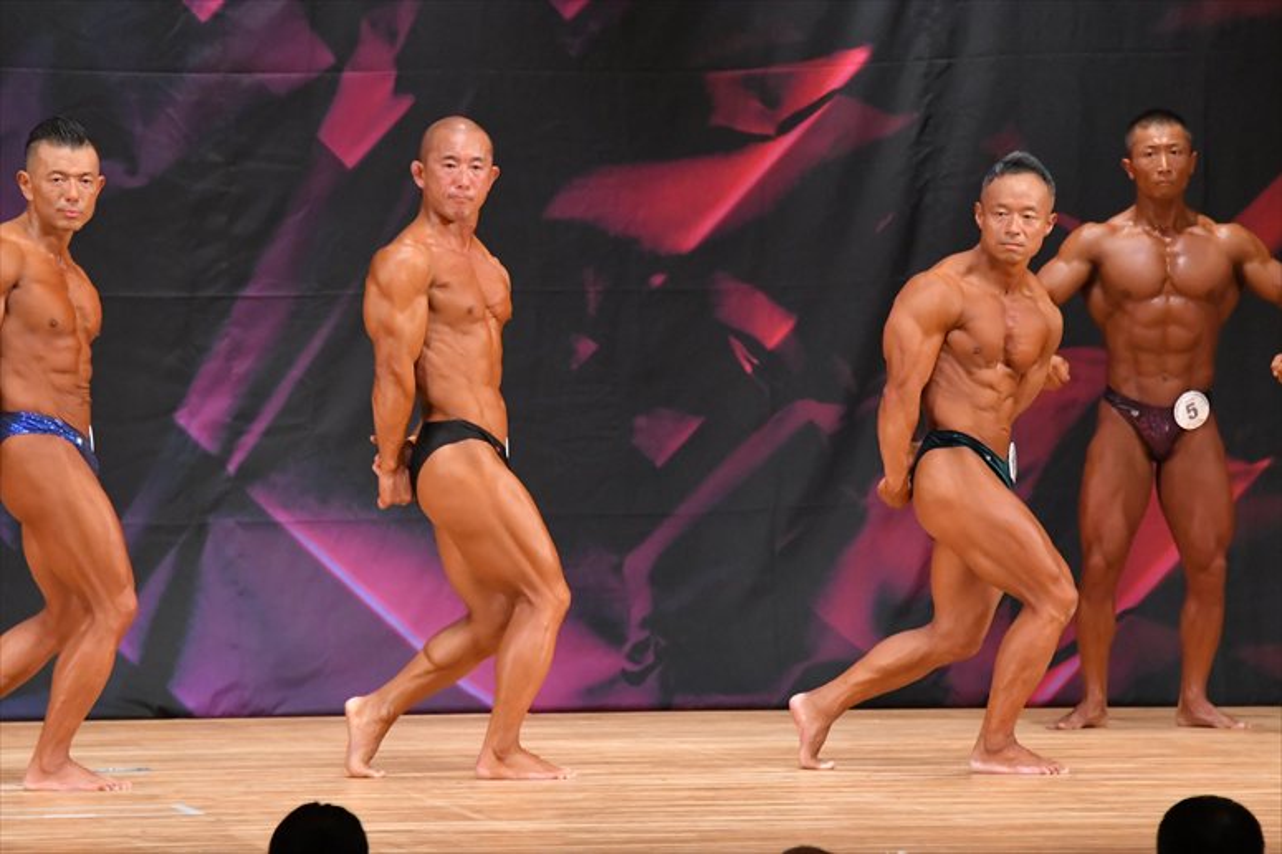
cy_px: 427
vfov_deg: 4.8
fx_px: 10144
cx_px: 641
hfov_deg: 7.2
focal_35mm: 285
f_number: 5.6
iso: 7200
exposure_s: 1/400
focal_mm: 190
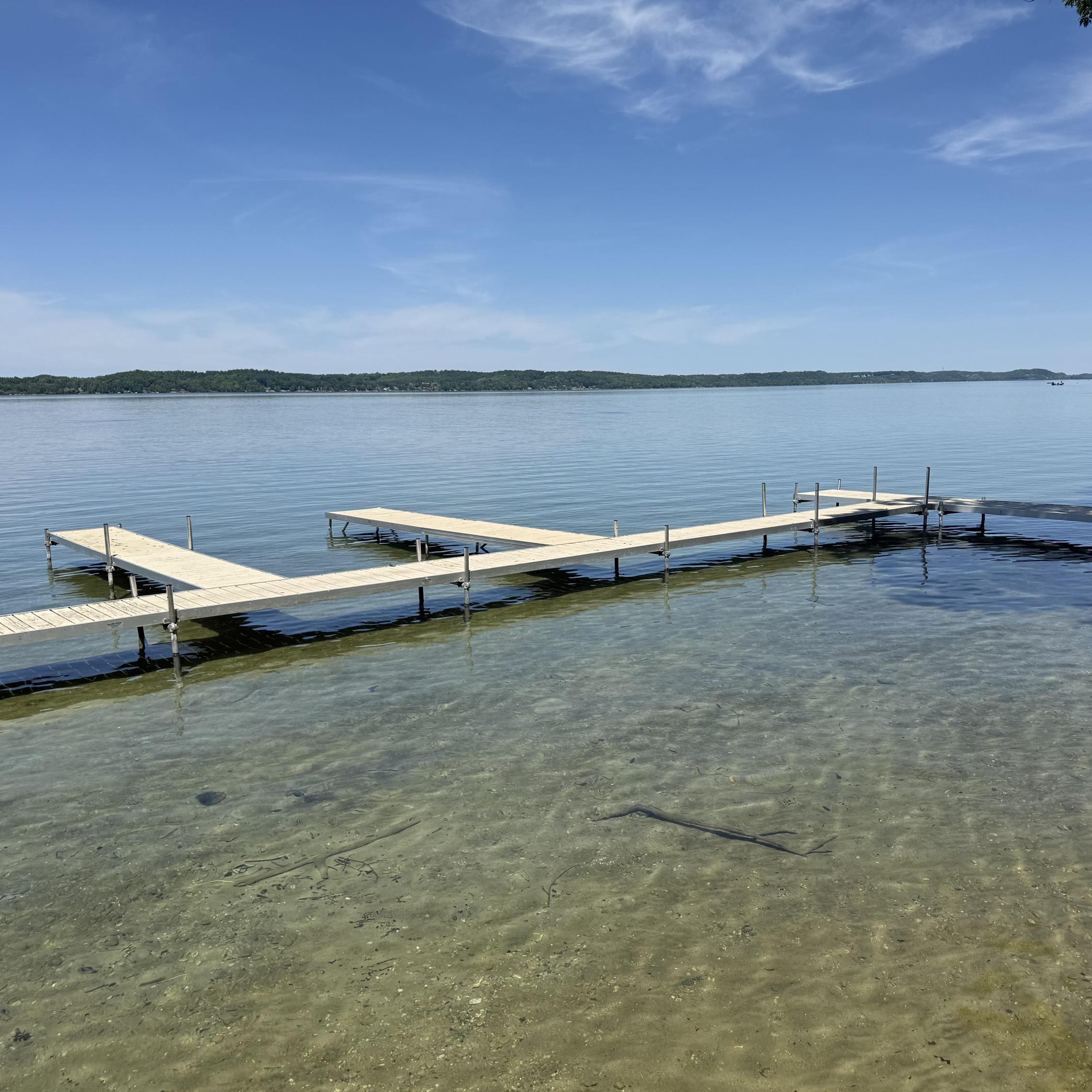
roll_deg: -0.2
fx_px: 1035
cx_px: 613
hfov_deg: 55.5
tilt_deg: -9.7
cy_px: 557
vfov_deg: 55.6
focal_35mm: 29
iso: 80
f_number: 1.78
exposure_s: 1/7353
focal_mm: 6.76
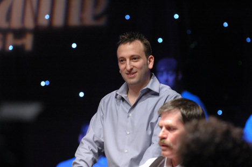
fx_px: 1573
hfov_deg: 9.2
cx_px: 126
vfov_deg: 6.1
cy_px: 84
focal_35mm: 225
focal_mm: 150
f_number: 2.8
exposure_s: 1/50
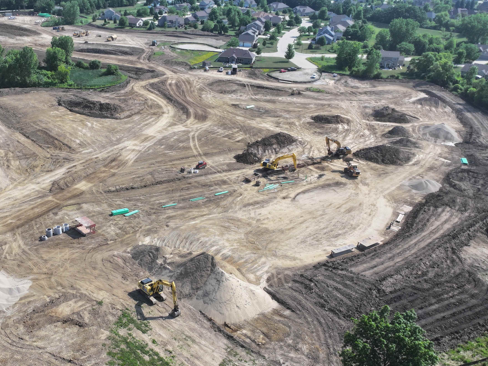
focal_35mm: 36
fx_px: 507
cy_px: 216
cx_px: 124
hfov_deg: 49.4
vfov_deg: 39.5
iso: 100
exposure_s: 1/1250
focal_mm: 12.29
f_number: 2.8
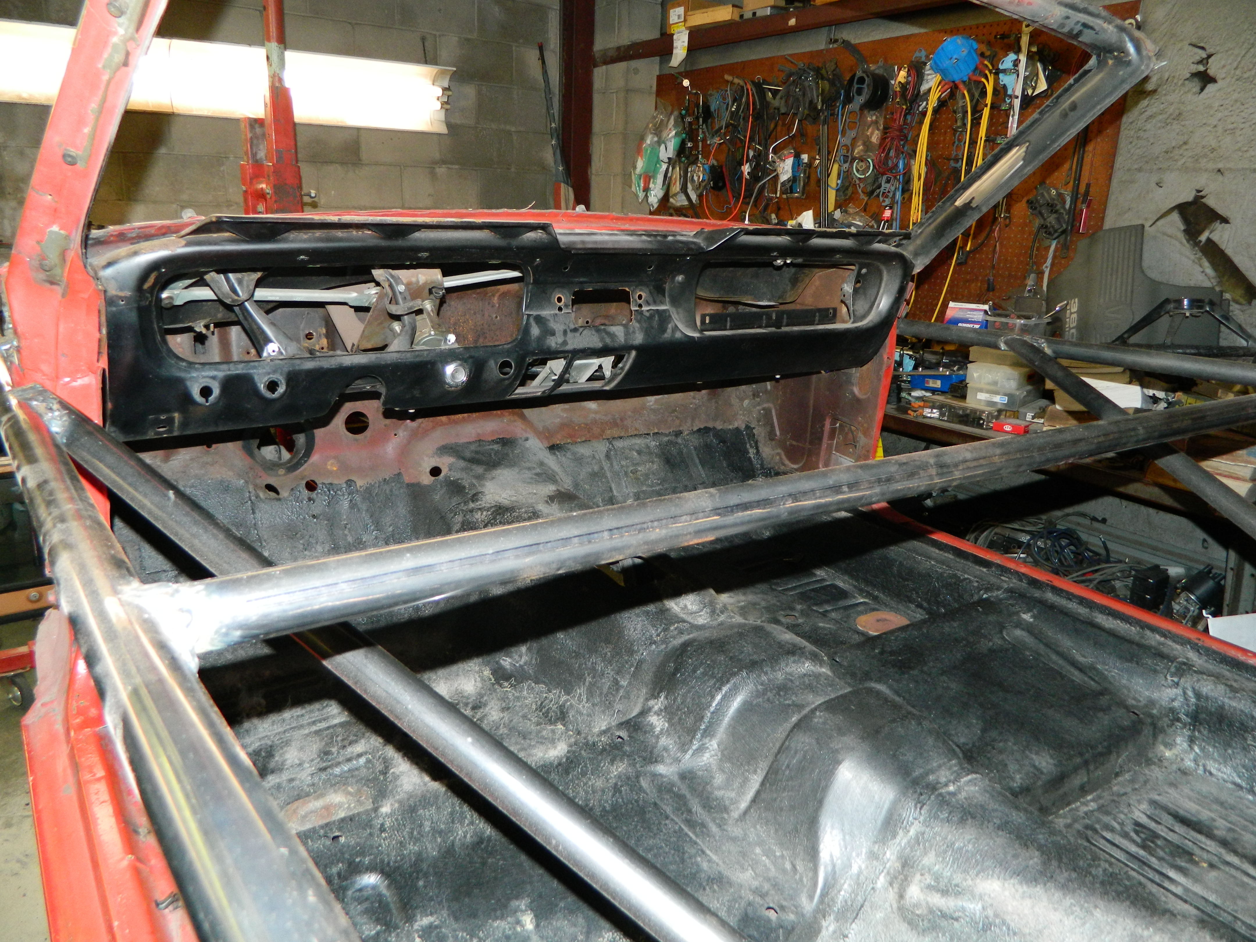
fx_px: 907
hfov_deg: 69.4
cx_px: 628
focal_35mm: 25
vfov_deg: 54.9
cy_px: 471
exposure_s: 1/30
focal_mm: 4.5
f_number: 3.1
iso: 220
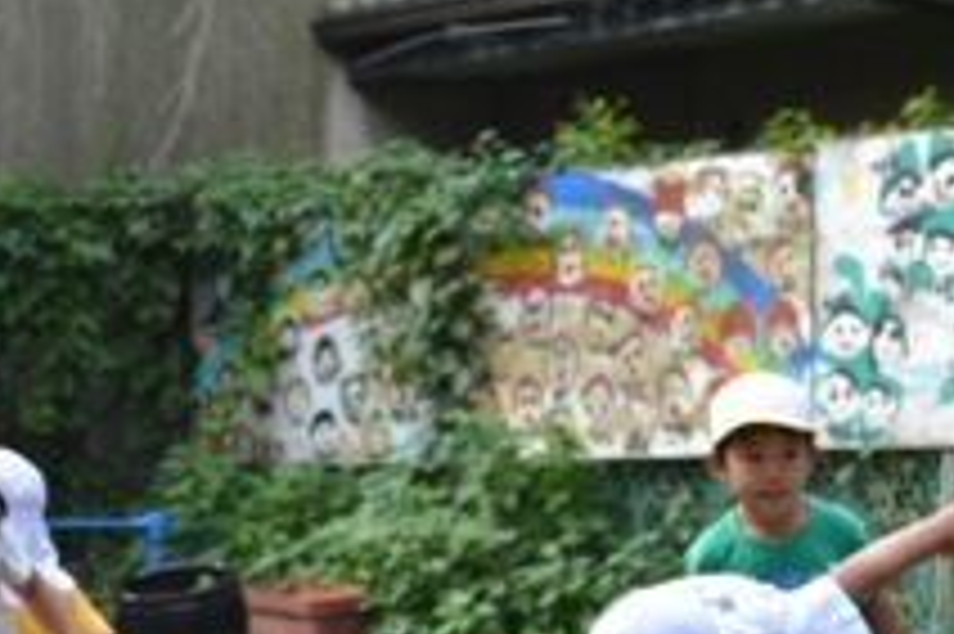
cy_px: 578
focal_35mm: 170
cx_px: 720
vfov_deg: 8.0
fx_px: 4501
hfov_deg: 12.1
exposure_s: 1/125
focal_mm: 60
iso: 110
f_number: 5.6
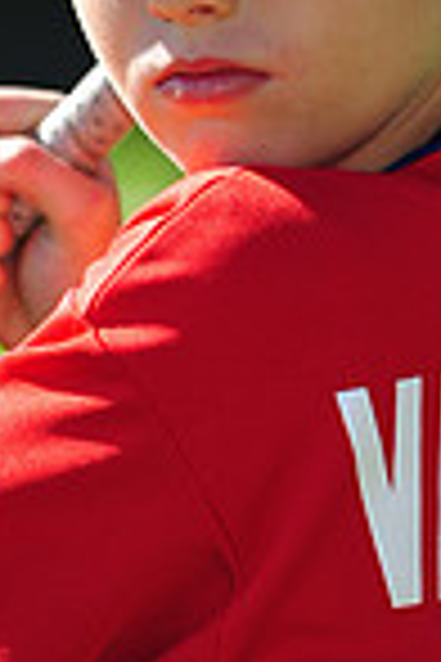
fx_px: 14478
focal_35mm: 788
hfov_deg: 1.7
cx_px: 234
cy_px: -248
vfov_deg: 2.6
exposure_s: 1/640
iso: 200
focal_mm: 200
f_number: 5
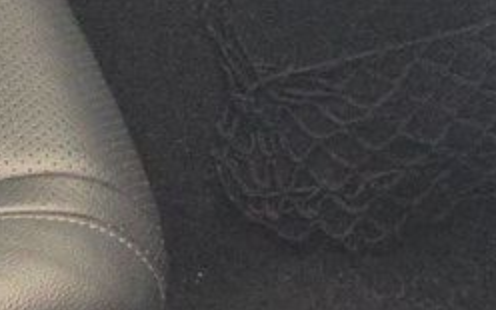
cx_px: -234
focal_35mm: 157
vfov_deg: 7.9
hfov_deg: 12.7
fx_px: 2122
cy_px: -374
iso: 207
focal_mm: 6.5
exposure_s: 1/119
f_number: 1.4
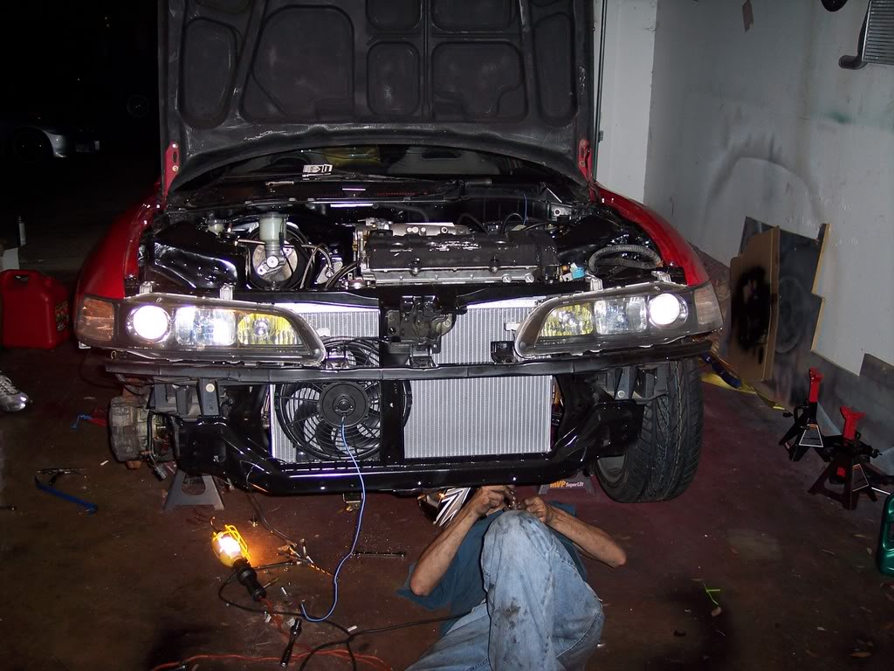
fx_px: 1007
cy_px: 336
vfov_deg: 36.8
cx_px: 447
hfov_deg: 47.9
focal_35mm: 39
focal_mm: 8
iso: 100
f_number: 2.8
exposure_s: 1/60
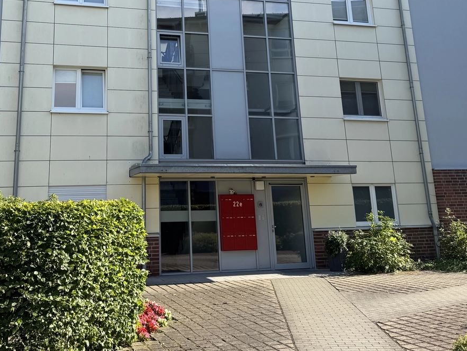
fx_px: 553
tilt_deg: +15.1
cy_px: 58
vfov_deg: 33.9
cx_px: 168
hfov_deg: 45.3
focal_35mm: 41
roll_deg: +1.8
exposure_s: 1/2174
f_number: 1.78
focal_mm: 6.76
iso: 80
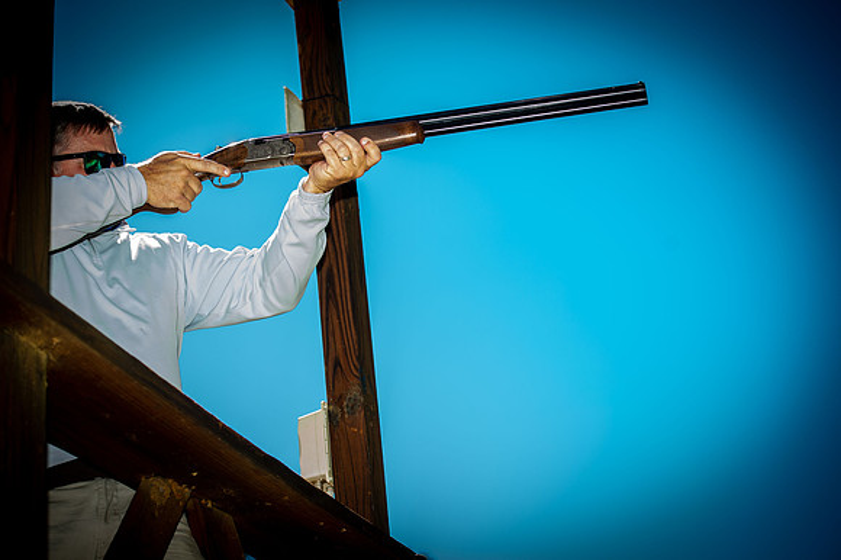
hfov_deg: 28.9
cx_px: 420
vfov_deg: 19.4
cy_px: 280
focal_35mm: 70
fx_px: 1634
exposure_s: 1/250
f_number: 4
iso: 50
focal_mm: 70
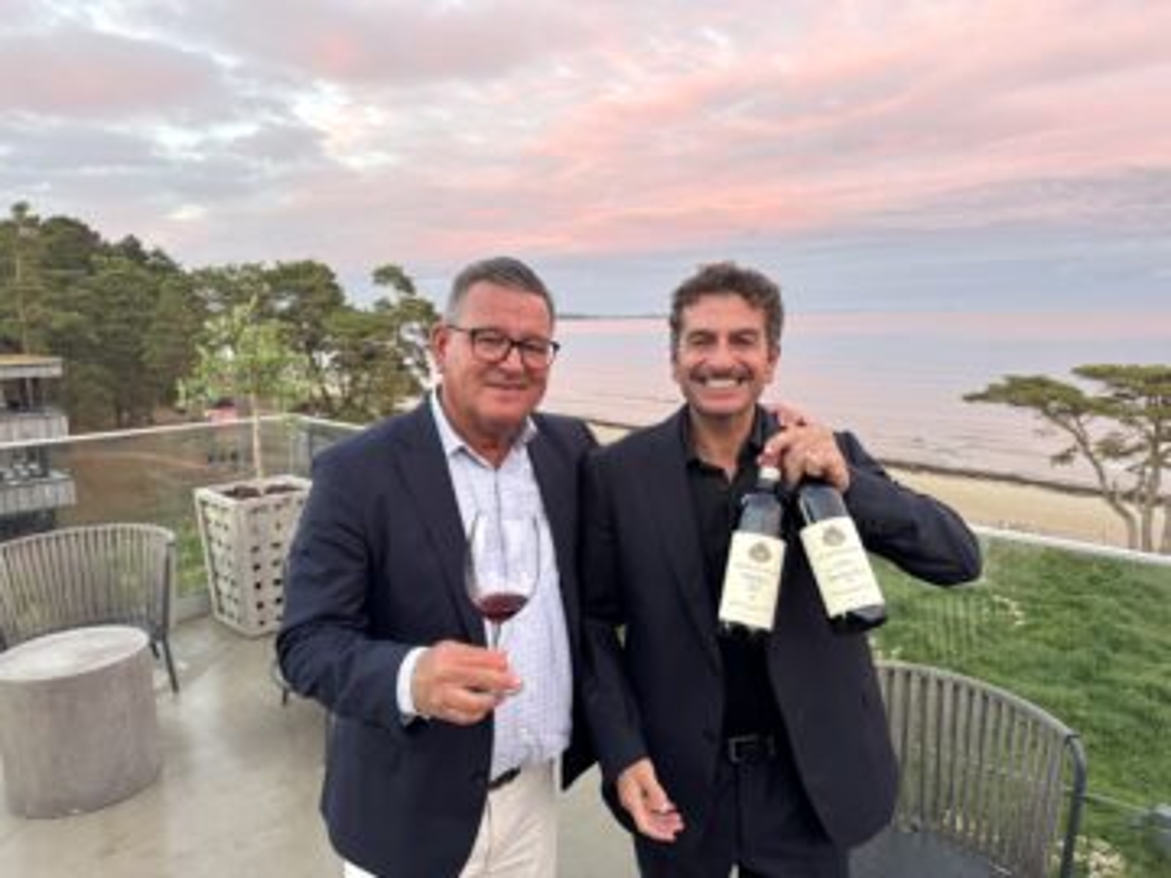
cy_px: 439
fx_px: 812
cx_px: 586
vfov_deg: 56.8
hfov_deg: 71.6
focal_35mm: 24
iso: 200
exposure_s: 1/121
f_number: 1.78
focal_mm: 6.76
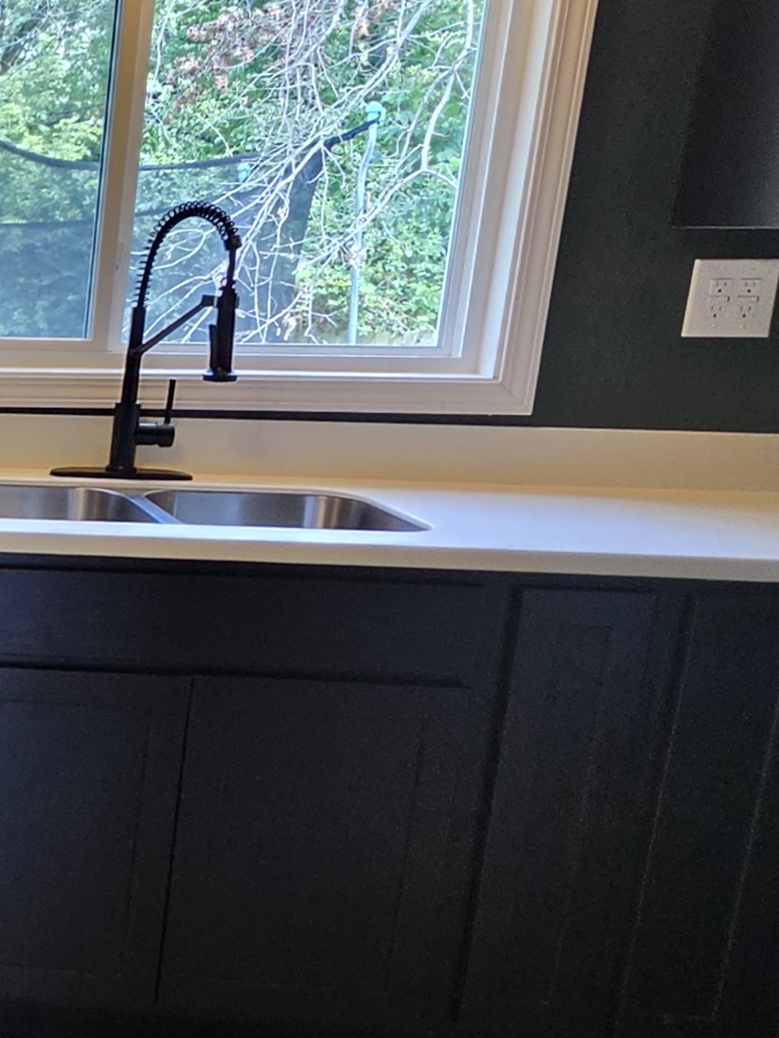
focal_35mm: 49
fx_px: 1470
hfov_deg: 21.8
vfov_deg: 38.8
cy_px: 617
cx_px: -536
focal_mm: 2.2
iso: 250
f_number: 1.9
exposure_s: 1/120
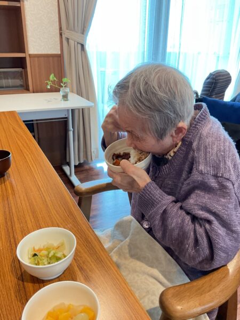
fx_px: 268
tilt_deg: -23.3
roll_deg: -0.6
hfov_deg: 48.2
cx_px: 120
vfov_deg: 61.7
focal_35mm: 29
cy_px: 160
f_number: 1.8
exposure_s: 1/60
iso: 100
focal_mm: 3
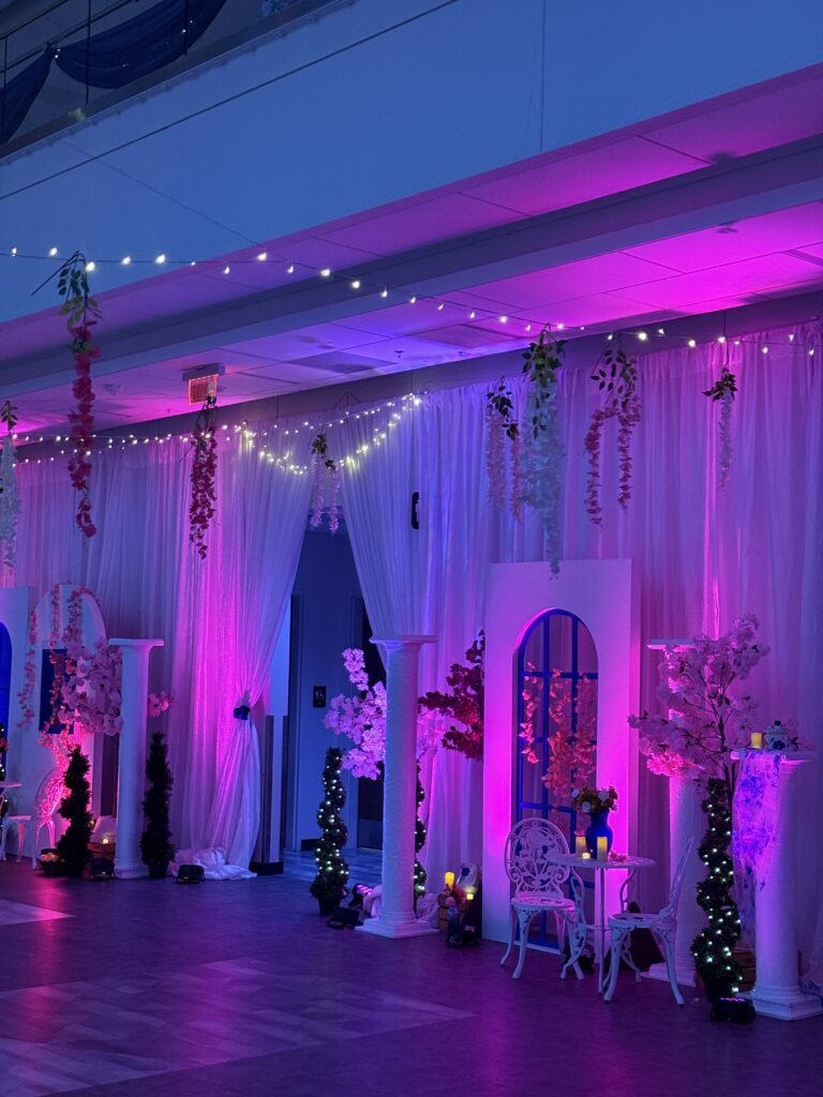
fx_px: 1522
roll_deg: -0.8
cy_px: 548
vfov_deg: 39.7
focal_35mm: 48
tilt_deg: +5.5
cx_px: 412
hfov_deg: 30.3
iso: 400
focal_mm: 6.76
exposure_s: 1/35
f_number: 1.78
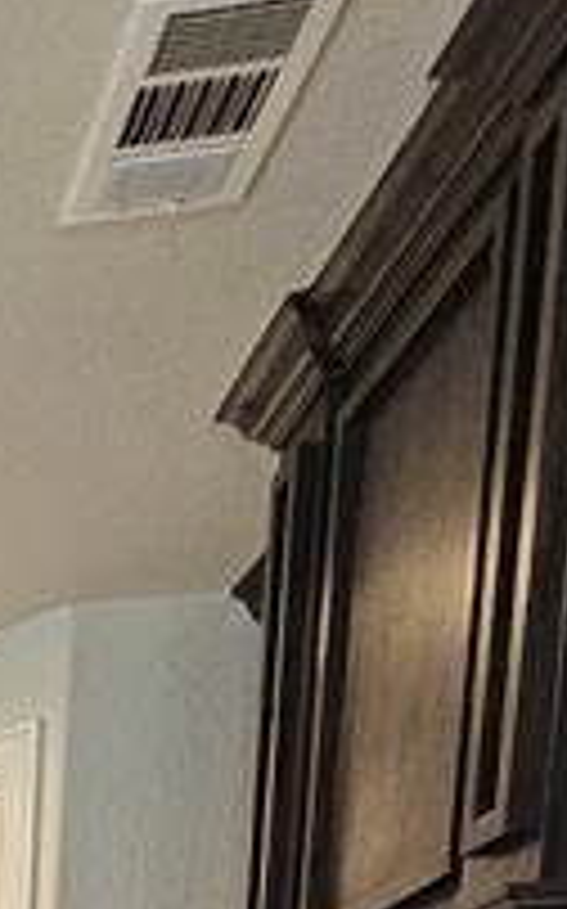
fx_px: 1733
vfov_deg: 20.2
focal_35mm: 70
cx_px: -752
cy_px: 1670
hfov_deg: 13.8
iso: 250
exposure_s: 1/60
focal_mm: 2.2
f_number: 2.2
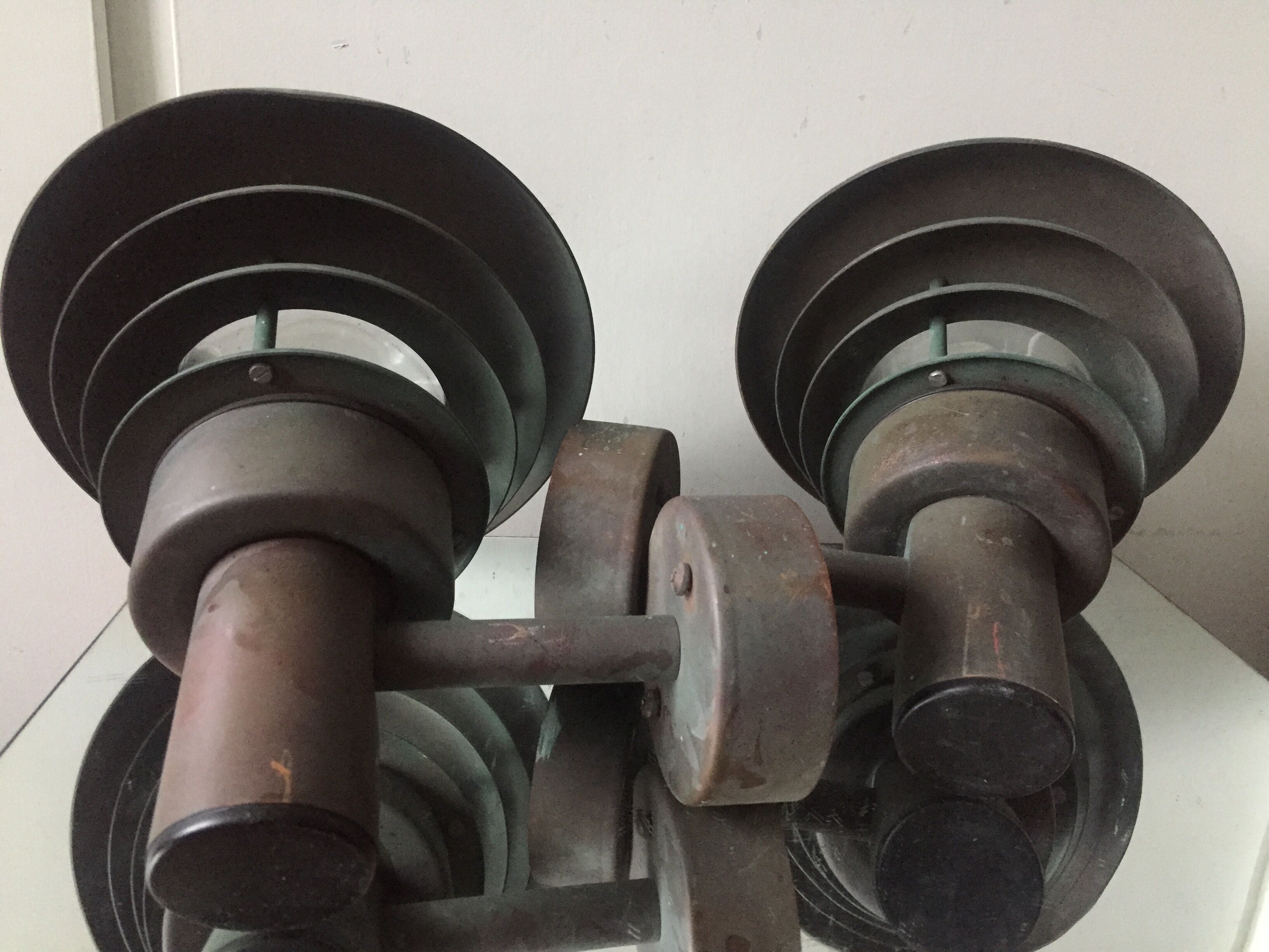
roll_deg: -4.1
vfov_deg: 48.2
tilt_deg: -19.8
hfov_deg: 61.7
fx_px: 1063
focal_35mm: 29
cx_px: 634
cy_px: 476
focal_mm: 4.15
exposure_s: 1/17
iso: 320
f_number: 2.2
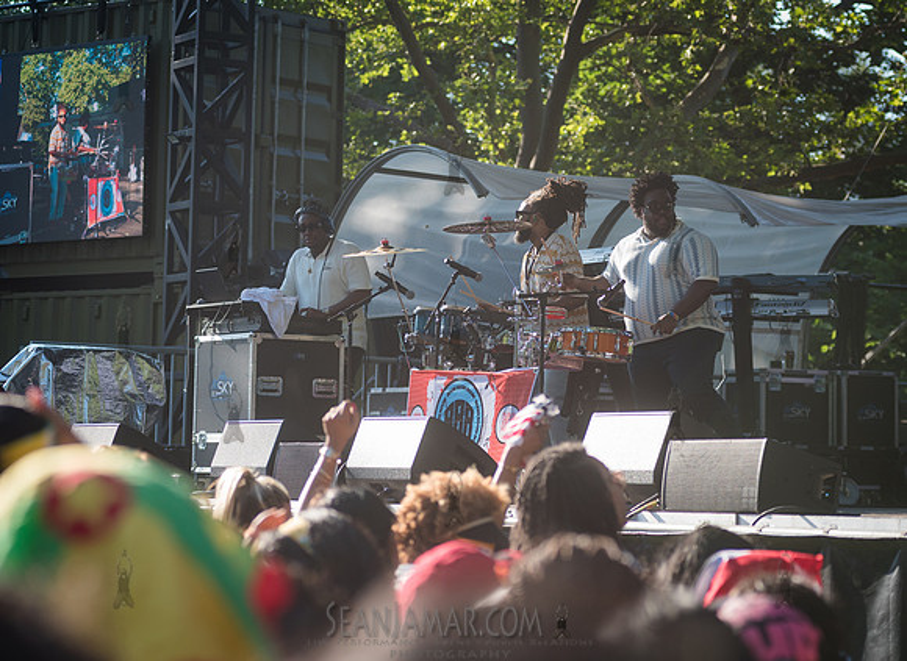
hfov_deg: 17.9
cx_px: 563
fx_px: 2877
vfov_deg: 13.1
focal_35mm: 111
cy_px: 285
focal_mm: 92
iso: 400
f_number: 3.5
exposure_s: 1/1250
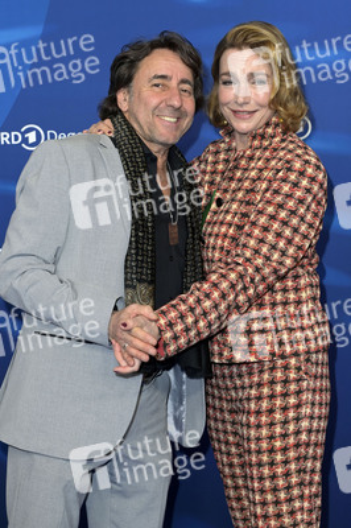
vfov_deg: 32.4
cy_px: 264
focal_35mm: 62
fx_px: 908
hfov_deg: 21.9
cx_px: 176
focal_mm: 62
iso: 1000
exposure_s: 1/250
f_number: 5.6
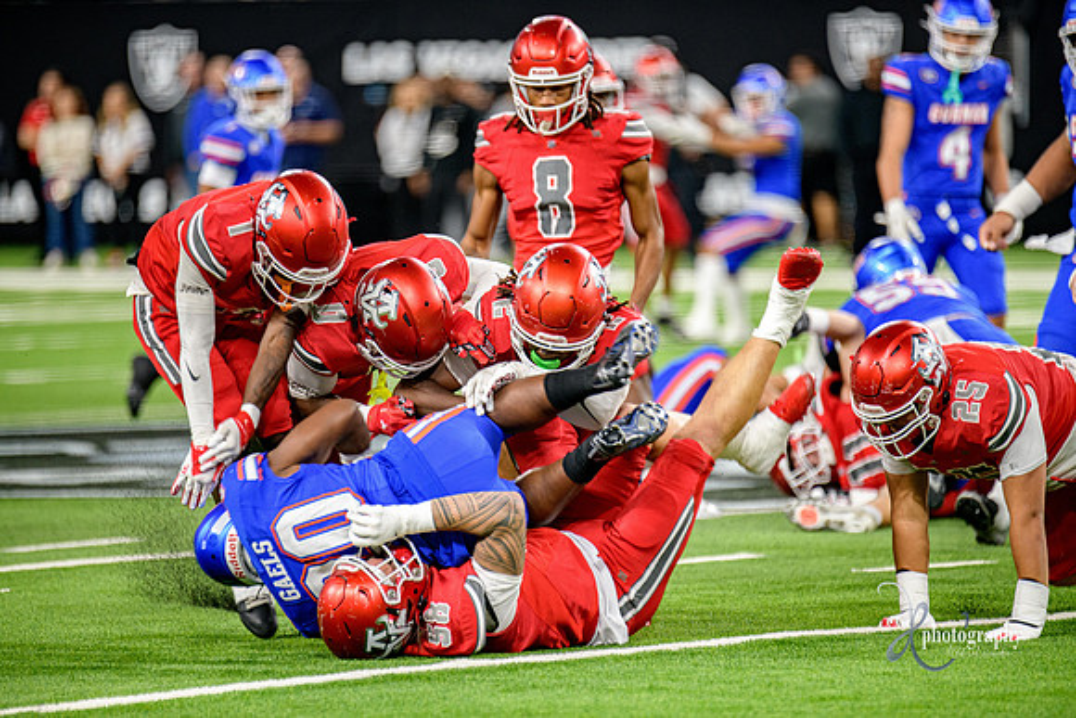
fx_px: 8968
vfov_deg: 4.6
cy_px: 359
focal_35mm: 300
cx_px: 538
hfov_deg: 6.9
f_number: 2.8
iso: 1250
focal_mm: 300
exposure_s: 1/400
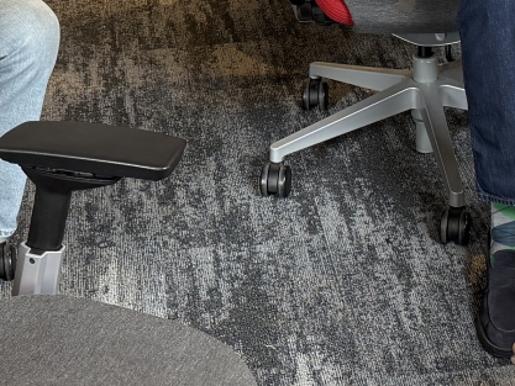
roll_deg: +2.8
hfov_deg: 17.1
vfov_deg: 12.7
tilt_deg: -23.0
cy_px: -6
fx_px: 1711
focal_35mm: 115
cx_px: 266
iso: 250
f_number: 1.78
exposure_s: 1/120
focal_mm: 6.76
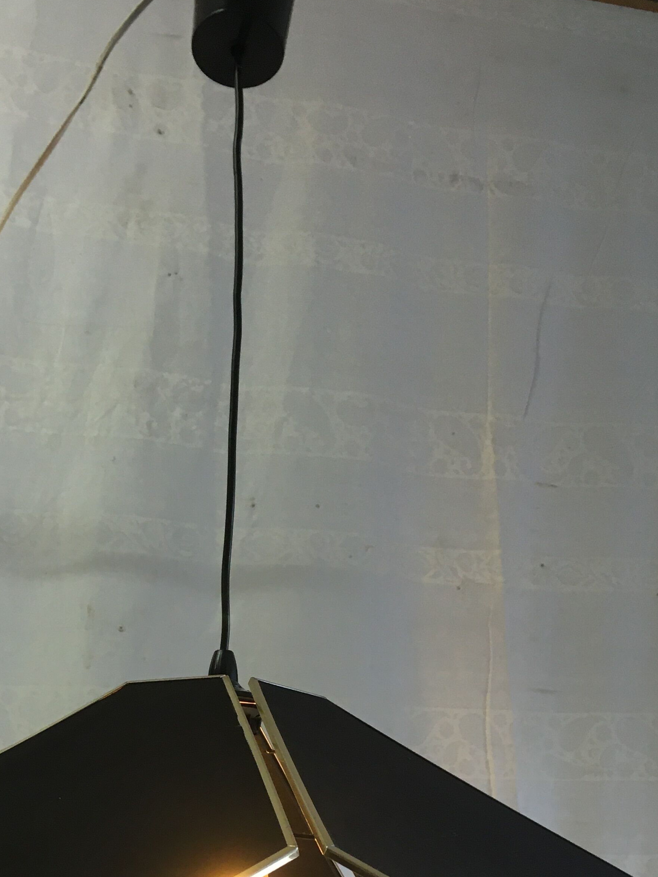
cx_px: 206
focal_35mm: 50
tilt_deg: +5.0
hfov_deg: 28.9
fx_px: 1267
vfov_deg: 36.3
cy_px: 751
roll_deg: -0.1
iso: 50
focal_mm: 4.15
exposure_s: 1/33
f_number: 2.2
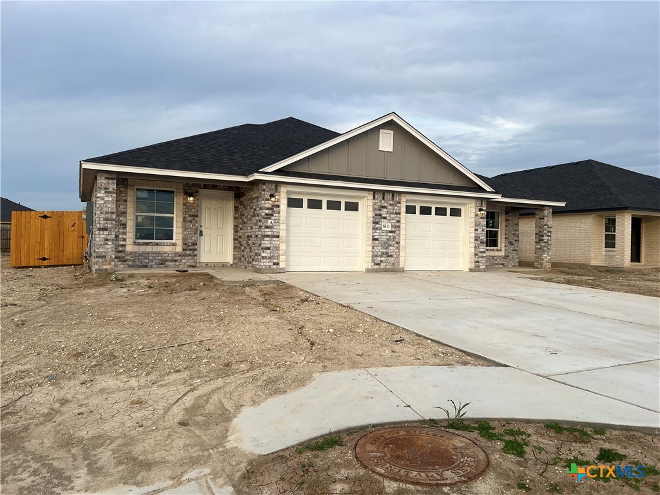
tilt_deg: +1.3
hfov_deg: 67.3
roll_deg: -1.2
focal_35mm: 26
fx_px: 496
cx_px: 330
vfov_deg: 53.1
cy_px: 248
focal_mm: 5.7
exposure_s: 1/1311
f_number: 1.5
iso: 50
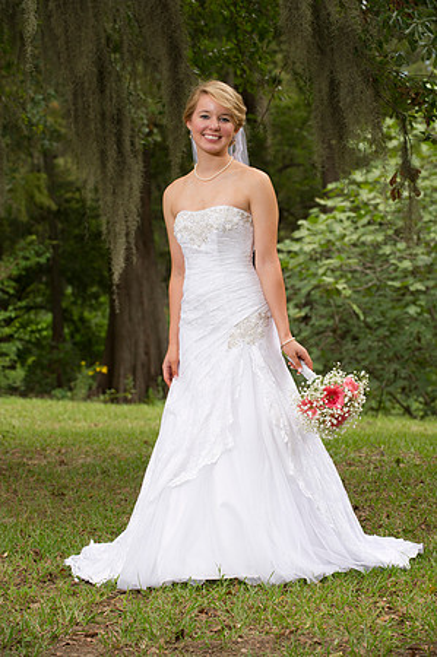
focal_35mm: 116
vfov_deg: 17.7
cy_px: 328
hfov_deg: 11.8
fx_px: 2117
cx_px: 218
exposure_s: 1/125
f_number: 6.3
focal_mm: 116
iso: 500
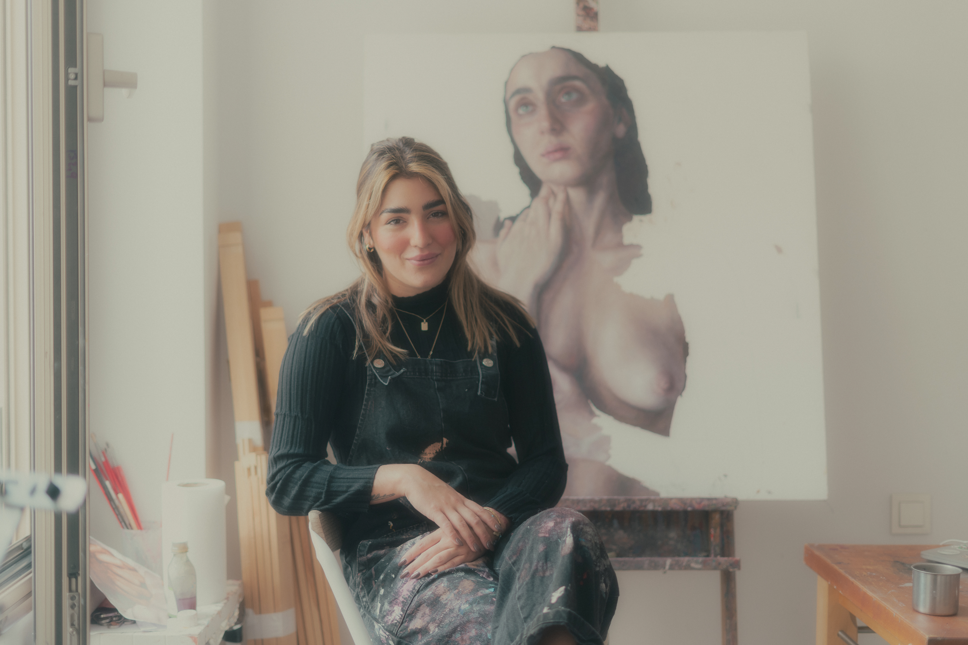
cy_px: 322
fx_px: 1344
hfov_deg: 39.6
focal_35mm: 50
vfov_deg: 27.0
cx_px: 484
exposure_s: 1/60
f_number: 1.8
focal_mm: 50
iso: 160
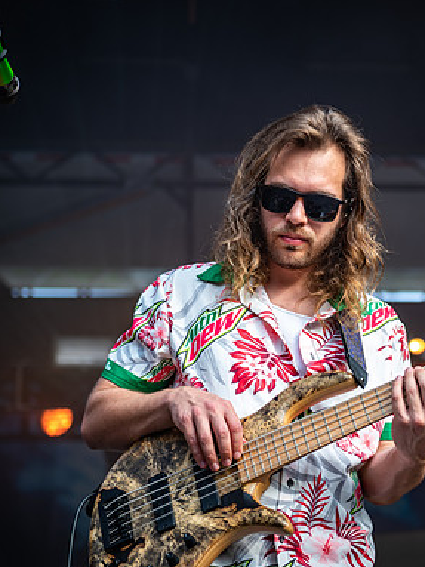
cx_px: 355
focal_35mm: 102
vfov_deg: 19.3
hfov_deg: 14.4
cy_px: 284
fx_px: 1671
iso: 100
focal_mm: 70
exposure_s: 1/100
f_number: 2.8
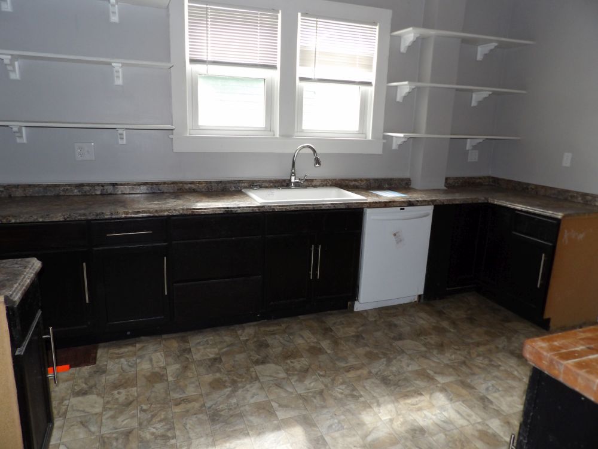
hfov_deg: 71.6
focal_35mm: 24
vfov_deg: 56.8
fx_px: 415
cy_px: 224
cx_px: 299
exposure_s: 1/28
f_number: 3.2
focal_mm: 4.3
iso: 200
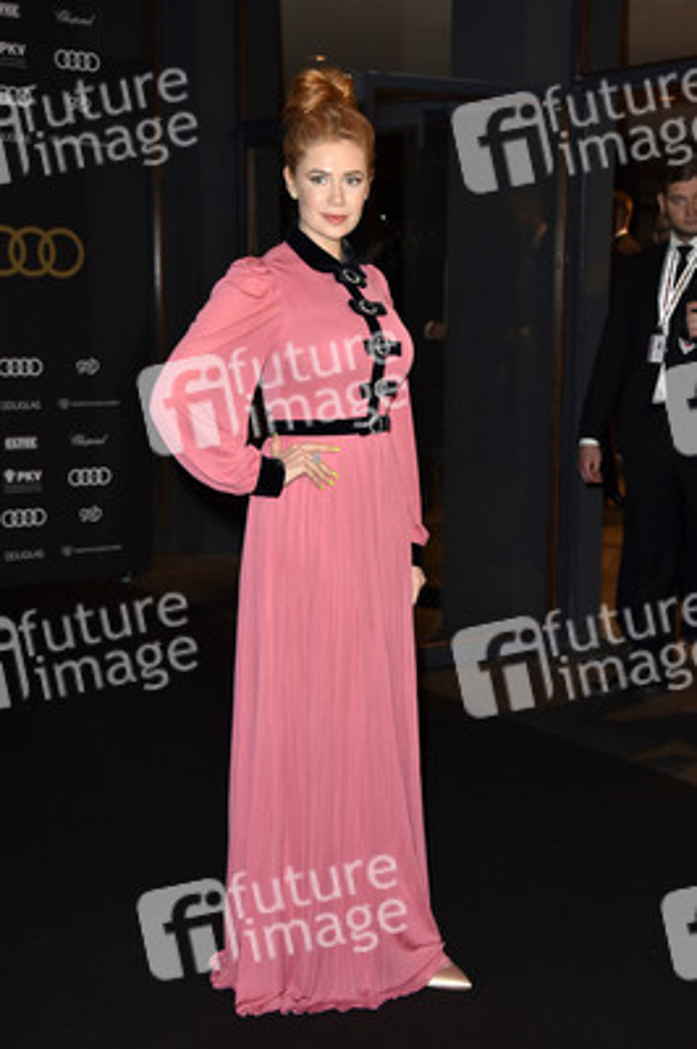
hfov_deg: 23.3
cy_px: 524
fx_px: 1687
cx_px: 348
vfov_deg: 34.5
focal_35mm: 58
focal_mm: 58
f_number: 6.3
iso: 1250
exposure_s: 1/200
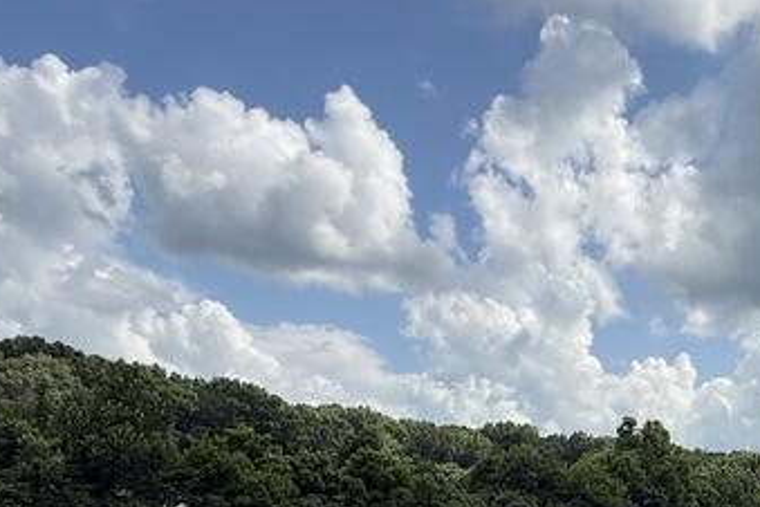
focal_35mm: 44
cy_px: 552
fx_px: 929
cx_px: 684
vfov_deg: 27.9
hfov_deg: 41.1
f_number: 2.2
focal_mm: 2.22
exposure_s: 1/2410
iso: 50
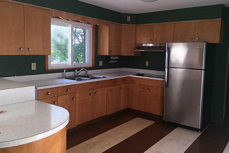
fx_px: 197
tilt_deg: -5.5
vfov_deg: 42.3
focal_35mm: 31
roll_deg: -2.4
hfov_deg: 60.3
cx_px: 116
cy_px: 70
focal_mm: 4.15
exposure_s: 1/43
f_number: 2.2
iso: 32
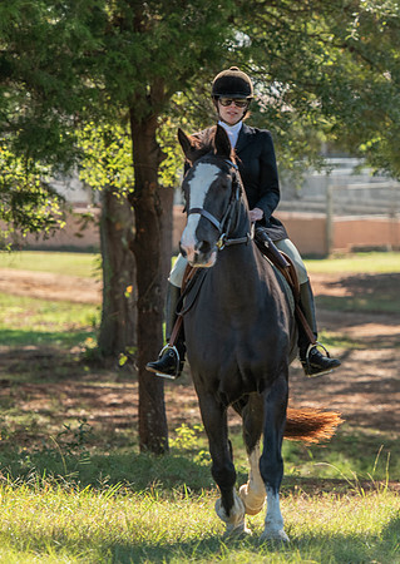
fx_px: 4112
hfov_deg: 5.6
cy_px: 303
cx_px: 265
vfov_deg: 7.9
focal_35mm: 257
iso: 280
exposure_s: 1/320
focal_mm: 135
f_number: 4
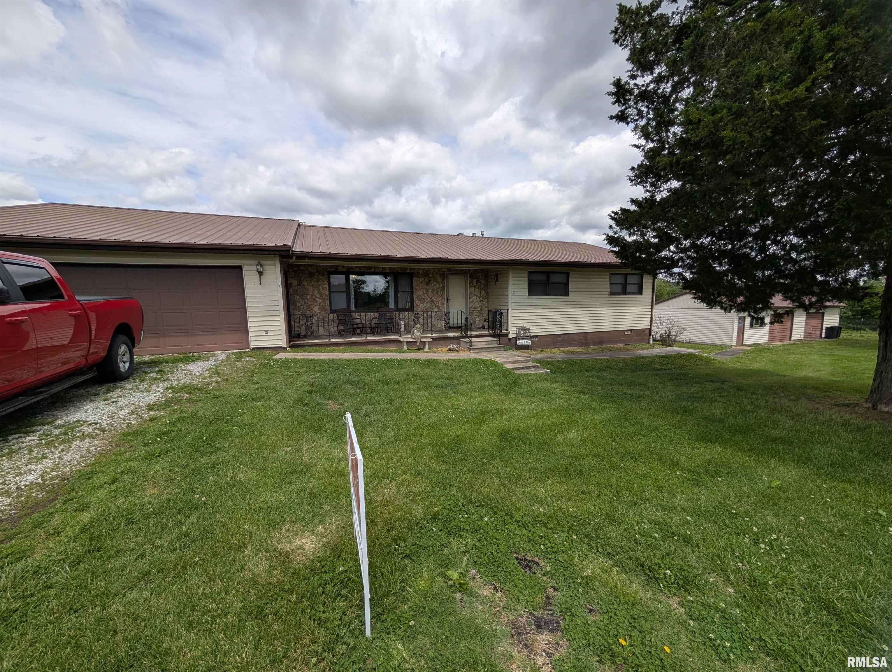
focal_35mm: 12
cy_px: 336
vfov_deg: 94.6
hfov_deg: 110.5
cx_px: 446
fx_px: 310
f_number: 1.7
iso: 50
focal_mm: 2.02
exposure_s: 1/3663
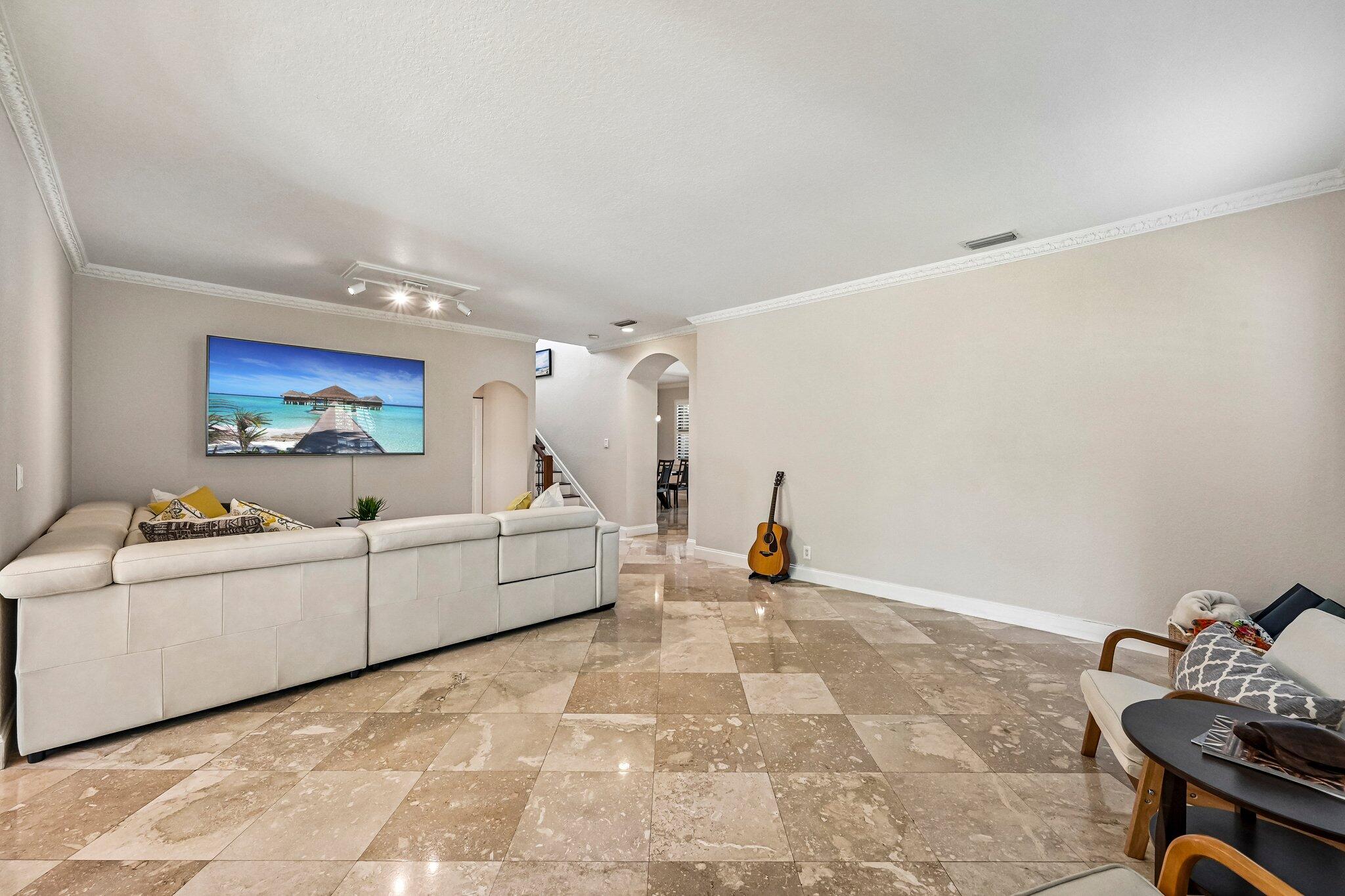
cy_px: 448
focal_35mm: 14
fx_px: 523
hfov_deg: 104.3
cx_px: 672
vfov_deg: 81.2
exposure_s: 1/125
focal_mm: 14
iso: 3200
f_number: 8
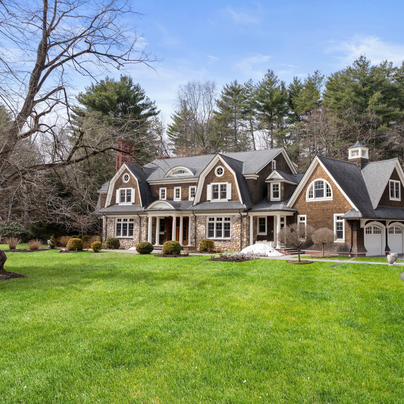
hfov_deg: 54.7
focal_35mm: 29
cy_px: 205
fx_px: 383
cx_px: 262
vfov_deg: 55.6
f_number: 2.8
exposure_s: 1/2000
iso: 140
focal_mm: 12.29
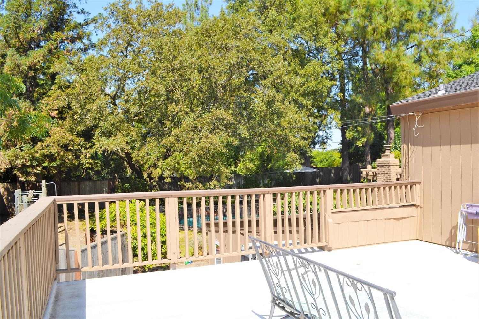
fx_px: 359
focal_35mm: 27
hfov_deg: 67.4
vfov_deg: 47.9
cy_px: 160
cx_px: 240
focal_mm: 18
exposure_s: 1/200
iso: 100
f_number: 8
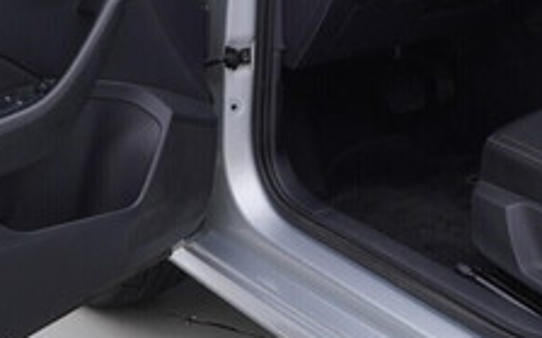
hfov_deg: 23.0
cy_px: -23
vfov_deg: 14.2
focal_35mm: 90
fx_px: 1329
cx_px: 261
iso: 125
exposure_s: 1/60
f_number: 4
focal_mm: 24
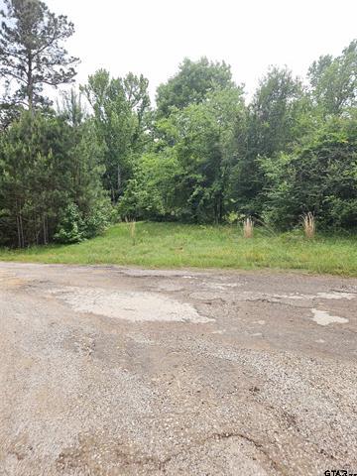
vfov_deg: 73.9
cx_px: 178
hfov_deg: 58.9
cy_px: 238
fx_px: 316
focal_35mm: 23
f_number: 1.8
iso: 25
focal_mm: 5.4
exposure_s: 1/443
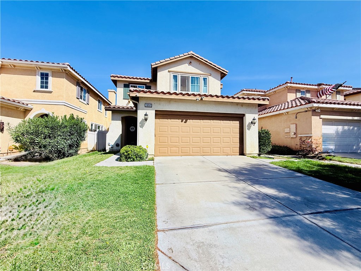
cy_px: 136
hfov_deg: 102.1
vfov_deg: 85.7
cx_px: 180
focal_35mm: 14
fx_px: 146
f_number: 2.2
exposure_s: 1/3460
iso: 50
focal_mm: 2.22
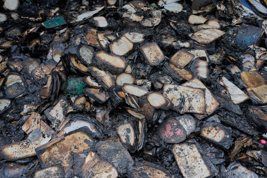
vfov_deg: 37.8
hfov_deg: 54.4
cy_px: 89
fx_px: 259
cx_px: 134
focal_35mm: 35
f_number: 5
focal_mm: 35
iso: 1250
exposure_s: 1/500
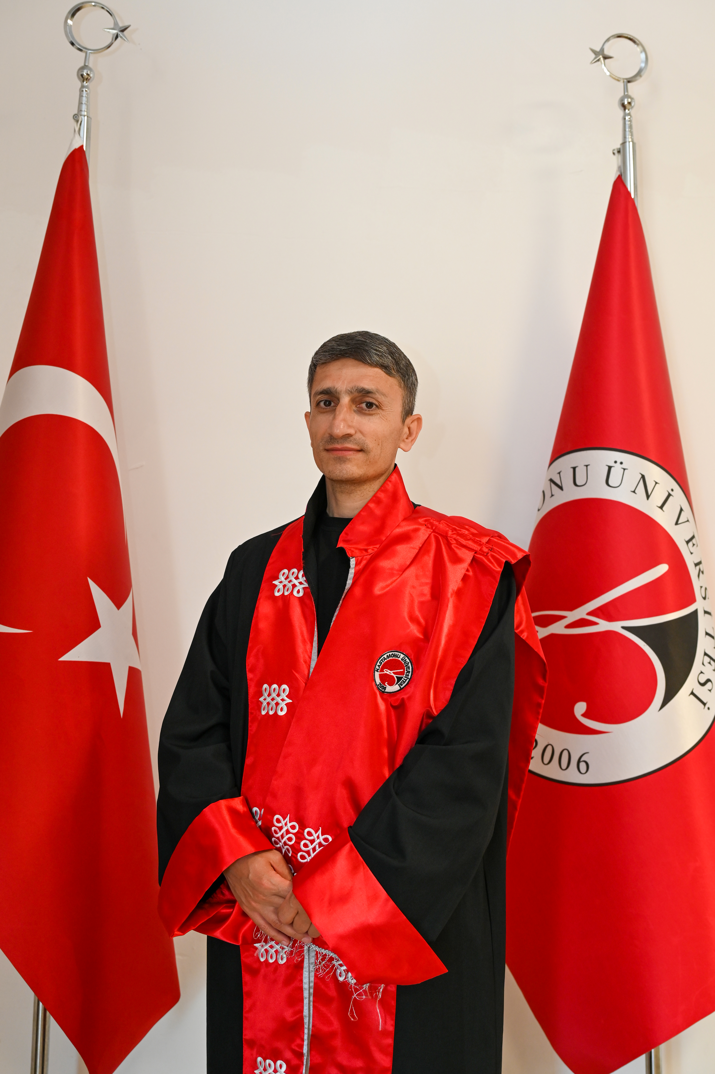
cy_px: 537
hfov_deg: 27.0
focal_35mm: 50
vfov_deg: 39.6
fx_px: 1492
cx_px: 358
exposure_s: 1/60
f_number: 4
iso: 560
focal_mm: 50
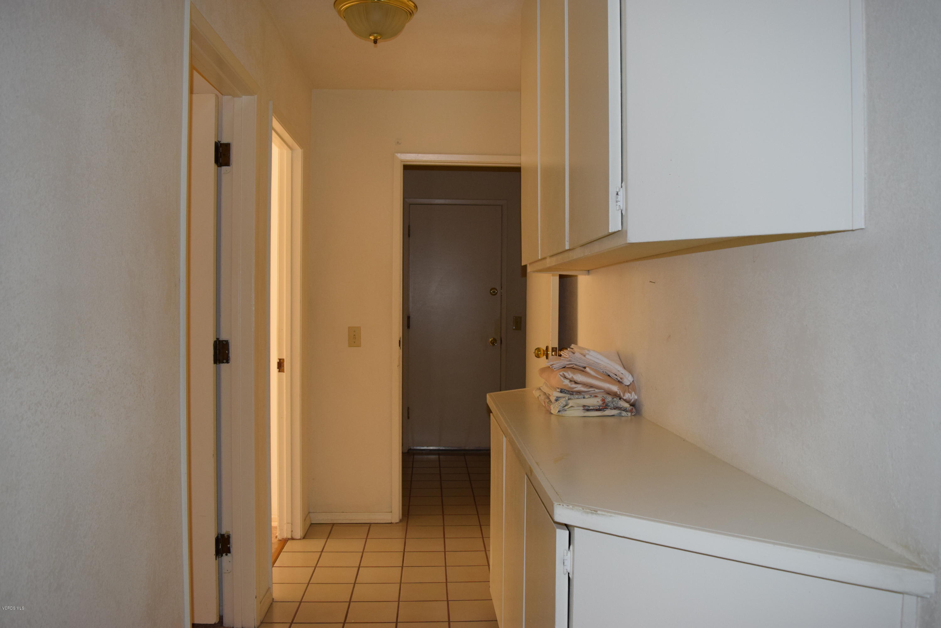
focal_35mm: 27
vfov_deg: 47.9
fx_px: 706
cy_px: 314
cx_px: 470
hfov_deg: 67.4
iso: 800
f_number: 5
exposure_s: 1/100
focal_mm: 18
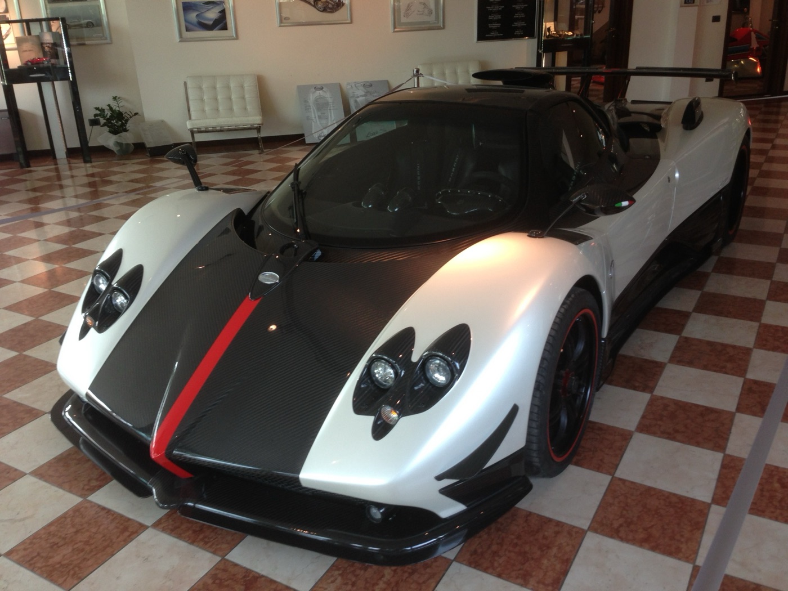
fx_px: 751
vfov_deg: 42.9
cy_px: 296
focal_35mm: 33
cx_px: 394
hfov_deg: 55.4
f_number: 2.4
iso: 64
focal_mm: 4.13
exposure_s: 1/20
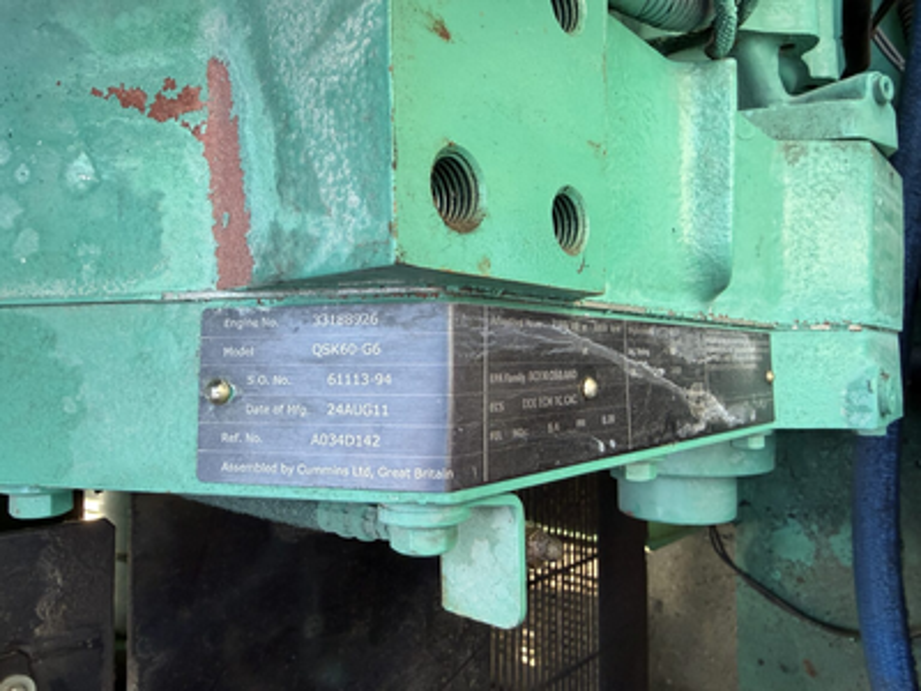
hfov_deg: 71.6
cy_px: 346
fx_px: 639
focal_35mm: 24
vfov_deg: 56.8
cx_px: 460
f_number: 2.2
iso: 160
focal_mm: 2.22
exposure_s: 1/121
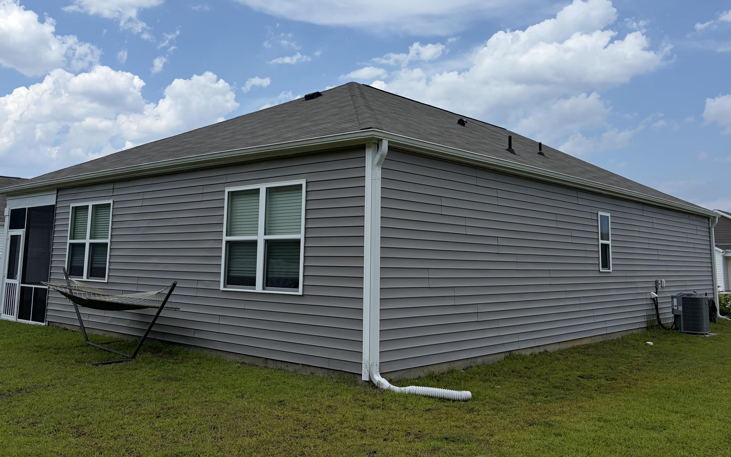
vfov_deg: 39.1
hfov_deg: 59.6
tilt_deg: +9.1
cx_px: 372
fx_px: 638
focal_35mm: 32
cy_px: 164
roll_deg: +0.8
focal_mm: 5.96
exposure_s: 1/6329
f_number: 1.6
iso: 64
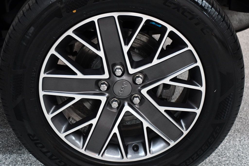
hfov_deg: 28.1
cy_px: 83
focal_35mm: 72
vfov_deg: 18.9
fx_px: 498
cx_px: 124
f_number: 4.5
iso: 3200
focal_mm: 48
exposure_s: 1/80
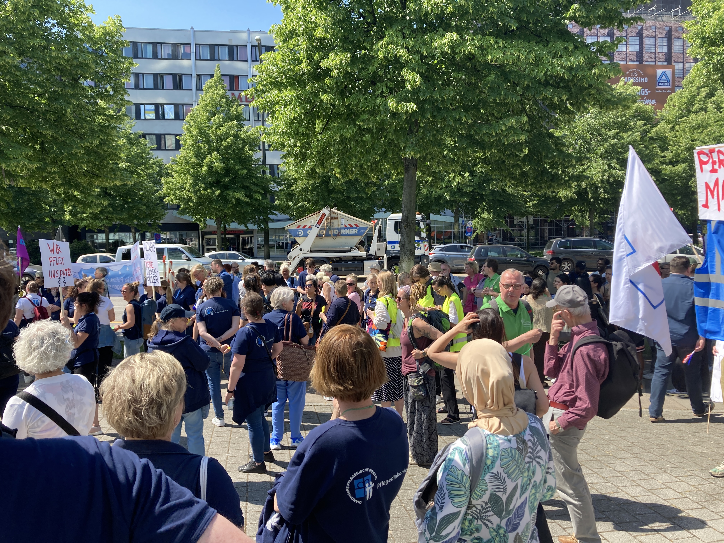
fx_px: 586
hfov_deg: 63.4
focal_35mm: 28
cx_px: 362
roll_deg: -0.4
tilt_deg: -3.2
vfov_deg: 49.7
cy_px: 272
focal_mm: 3.99
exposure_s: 1/725
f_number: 1.8
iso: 20
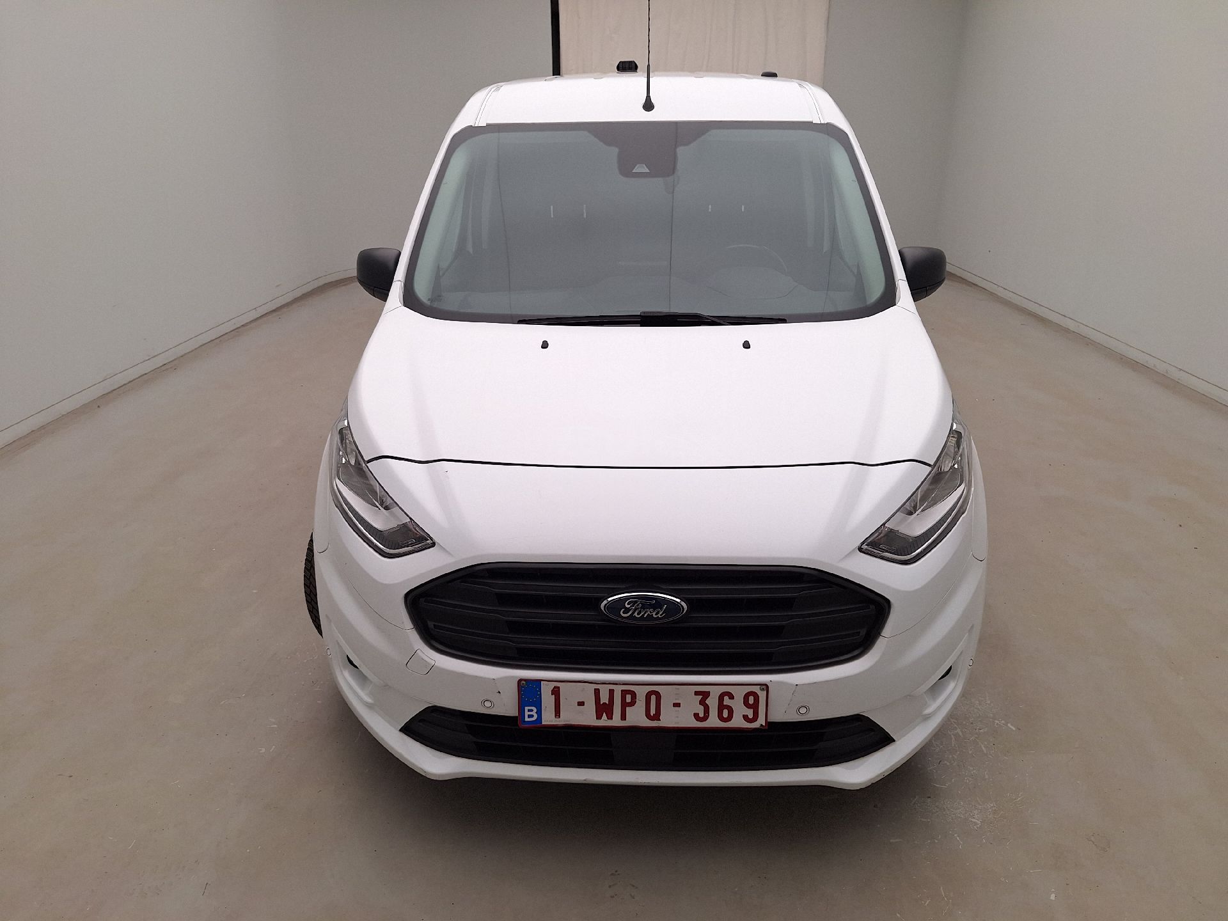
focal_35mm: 23
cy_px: 460
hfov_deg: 73.9
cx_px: 614
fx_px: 816
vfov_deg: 58.9
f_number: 1.8
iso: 40
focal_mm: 5.54
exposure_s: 1/178
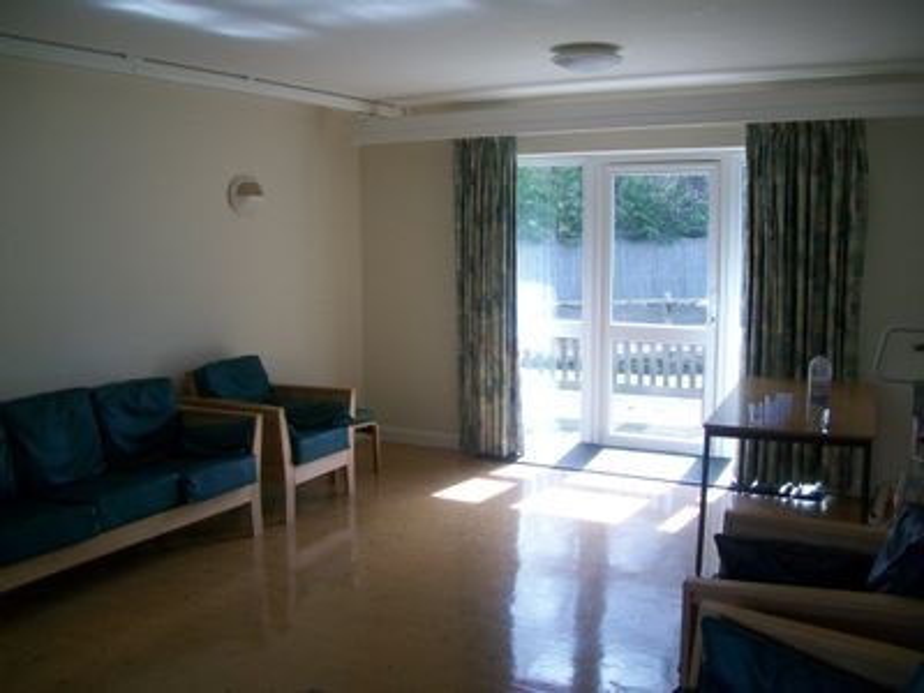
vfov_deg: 41.8
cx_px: 462
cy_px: 346
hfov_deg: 54.0
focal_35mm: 34
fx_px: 908
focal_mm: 6.1
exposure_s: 1/100
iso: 64
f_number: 2.7
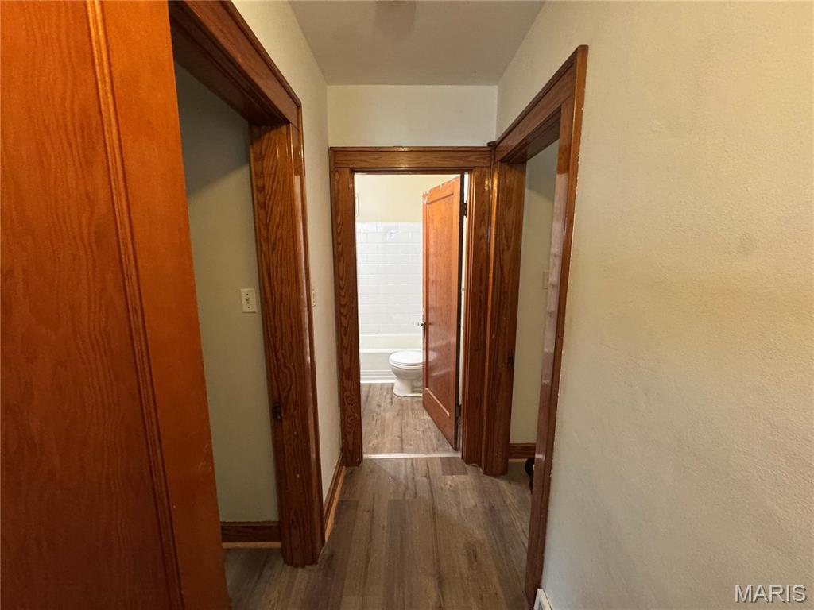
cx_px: 407
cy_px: 305
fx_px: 329
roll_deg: -0.4
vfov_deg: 85.7
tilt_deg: -8.5
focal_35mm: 14
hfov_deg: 102.1
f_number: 2.2
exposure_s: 1/60
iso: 500
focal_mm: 2.22
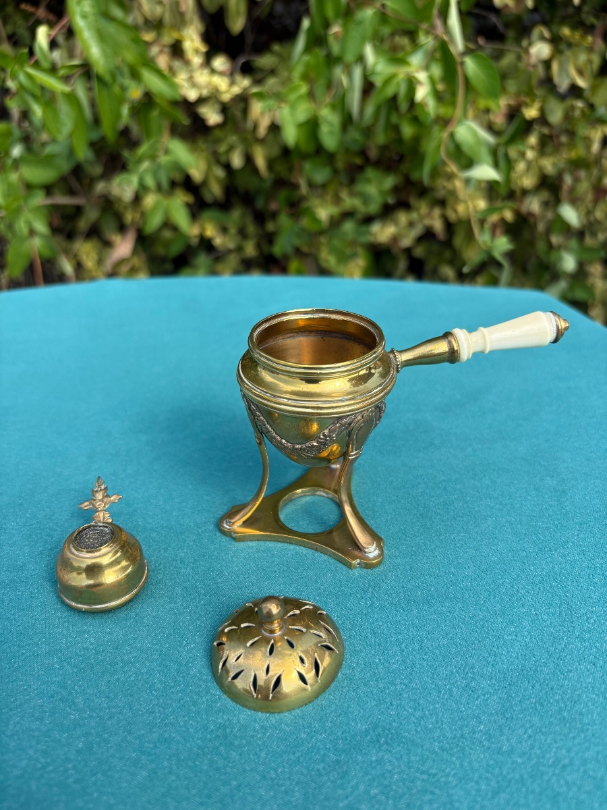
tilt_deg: -33.0
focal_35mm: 26
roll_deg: -0.3
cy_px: 405
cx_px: 304
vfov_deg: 67.3
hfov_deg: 53.1
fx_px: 608
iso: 50
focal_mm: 5.96
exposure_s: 1/1364
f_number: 1.6
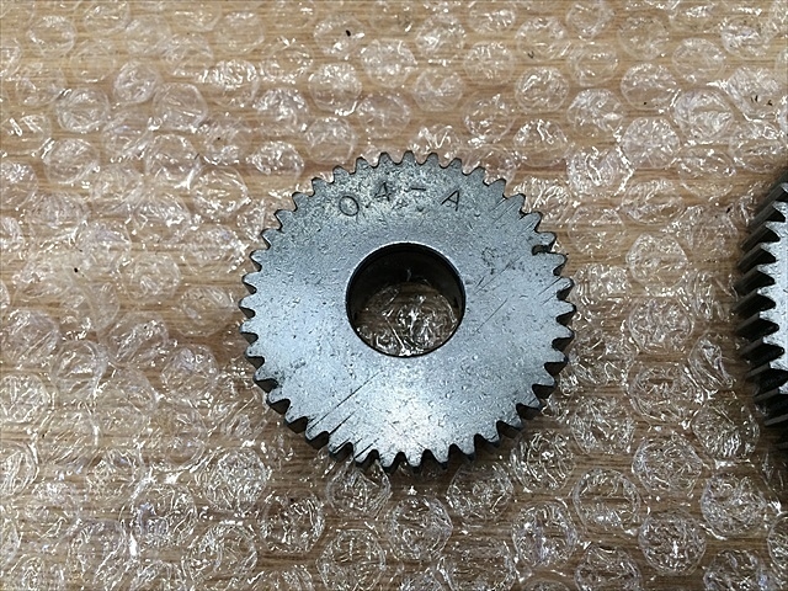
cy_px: 296
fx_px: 660
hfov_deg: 61.7
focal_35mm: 29
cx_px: 394
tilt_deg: -72.3
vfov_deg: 48.2
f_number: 2.2
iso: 80
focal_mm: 4.15
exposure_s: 1/30
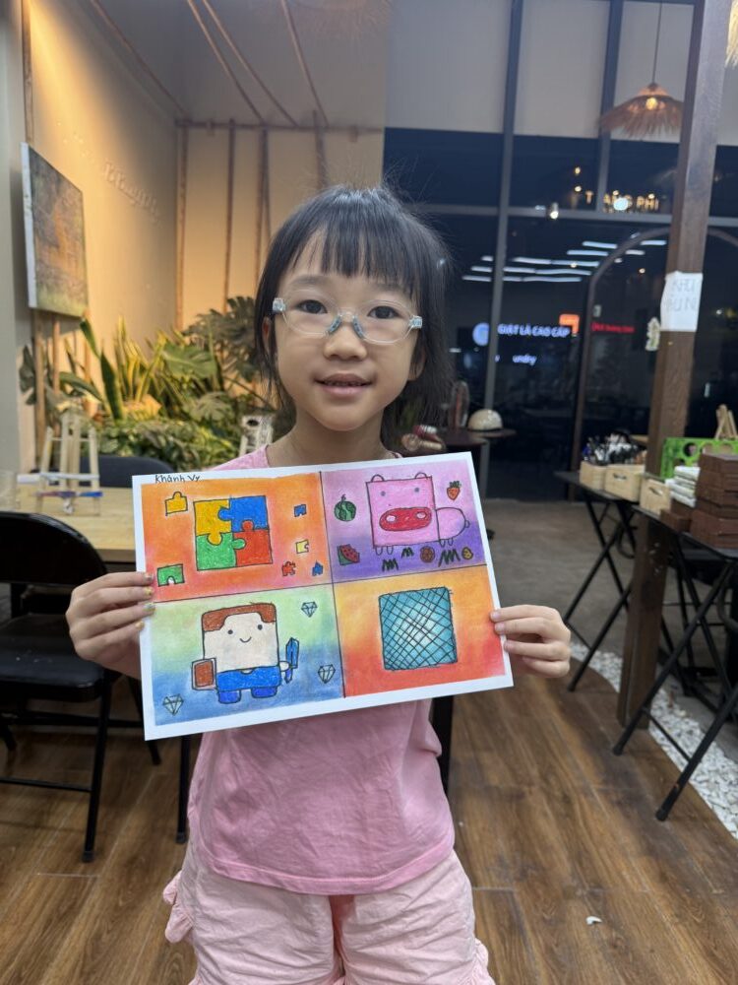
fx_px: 682
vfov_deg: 71.6
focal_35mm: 24
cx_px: 369
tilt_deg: -8.3
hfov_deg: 56.8
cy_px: 492
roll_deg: -1.8
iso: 80
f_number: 1.78
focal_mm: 6.76
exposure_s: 1/100
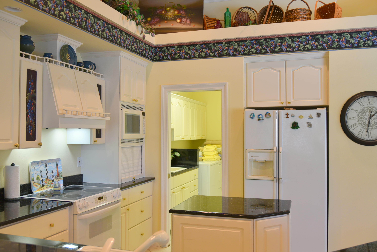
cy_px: 126
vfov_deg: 42.3
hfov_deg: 60.3
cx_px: 188
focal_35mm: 31
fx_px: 325
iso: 400
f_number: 4
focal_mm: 31
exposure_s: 1/60
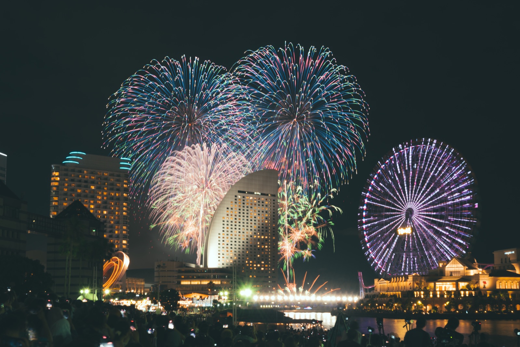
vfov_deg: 37.9
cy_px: 174
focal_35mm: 35
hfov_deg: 54.4
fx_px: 506
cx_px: 260
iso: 100
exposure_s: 10
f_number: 13
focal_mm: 35
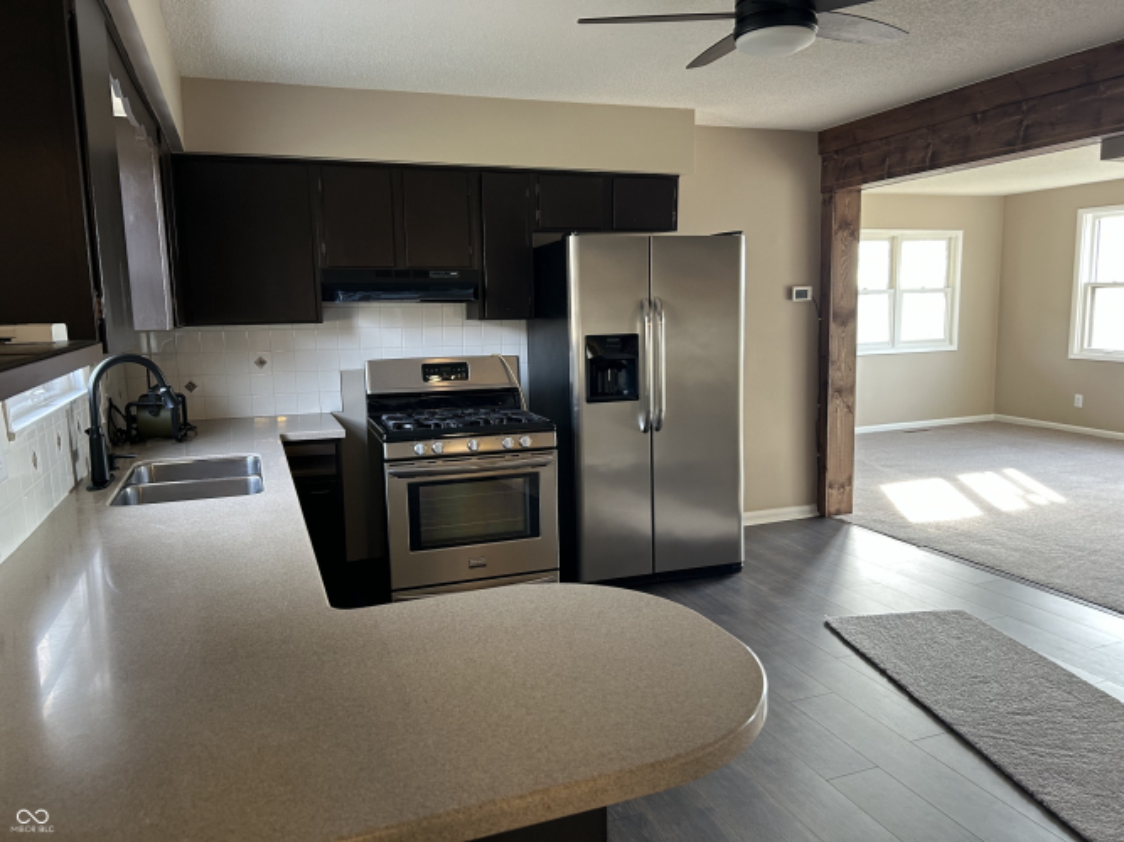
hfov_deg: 67.3
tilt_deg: -7.8
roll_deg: +1.9
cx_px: 562
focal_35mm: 26
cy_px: 421
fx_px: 844
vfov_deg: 53.0
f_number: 1.5
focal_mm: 5.7
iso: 125
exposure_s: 1/119
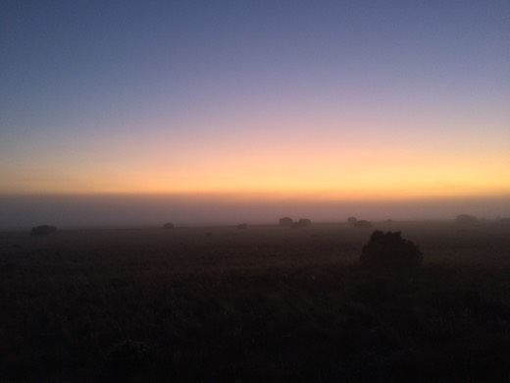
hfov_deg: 61.7
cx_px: 255
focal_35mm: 29
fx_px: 427
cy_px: 192
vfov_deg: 48.2
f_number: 2.2
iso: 160
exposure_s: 1/30
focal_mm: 4.15
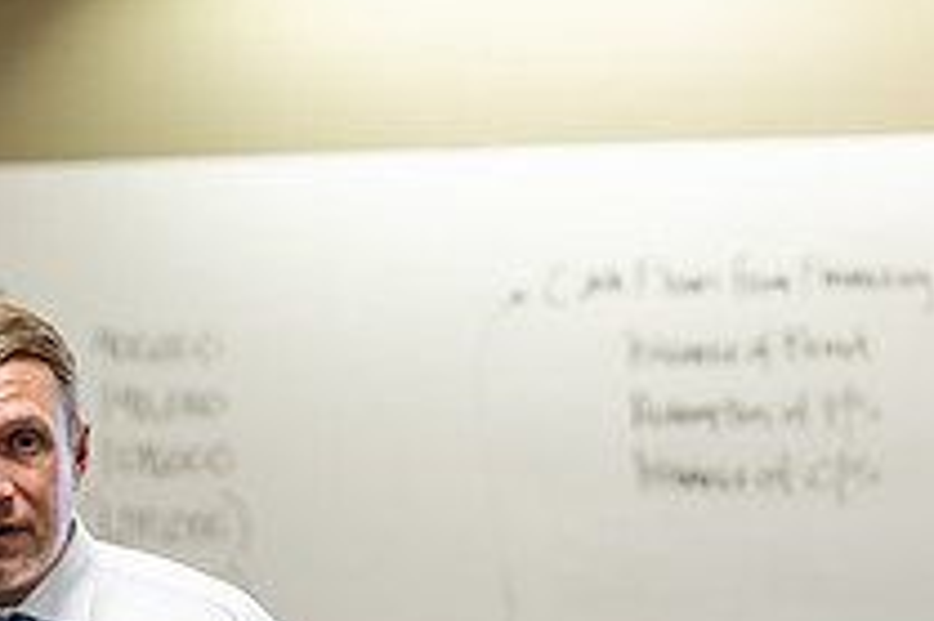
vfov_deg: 4.8
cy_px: 838
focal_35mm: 286
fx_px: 7414
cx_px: -36
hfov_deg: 7.2
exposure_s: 1/200
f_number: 3.2
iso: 2000
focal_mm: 103
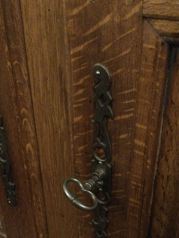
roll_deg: +1.2
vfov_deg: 40.3
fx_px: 317
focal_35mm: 46
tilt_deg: -34.6
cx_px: 90
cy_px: 174
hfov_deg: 31.5
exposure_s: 1/17
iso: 800
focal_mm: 3.3
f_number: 2.4
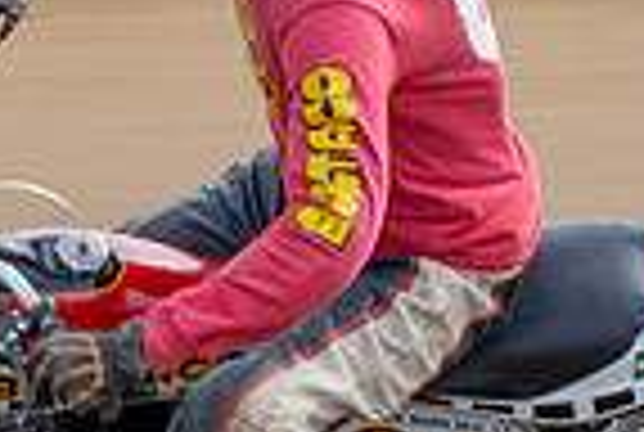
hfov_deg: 6.9
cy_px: 225
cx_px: 28
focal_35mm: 299
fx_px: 5360
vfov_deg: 4.6
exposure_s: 1/160
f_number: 16
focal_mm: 40
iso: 320
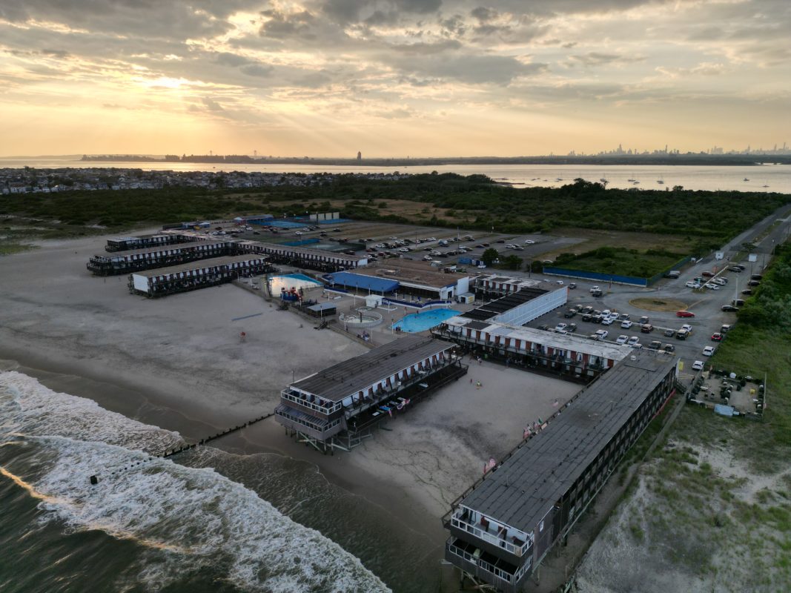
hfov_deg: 71.6
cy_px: 296
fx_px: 548
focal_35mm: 24
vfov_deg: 56.8
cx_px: 396
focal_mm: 6.72
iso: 100
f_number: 1.7
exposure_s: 1/2000
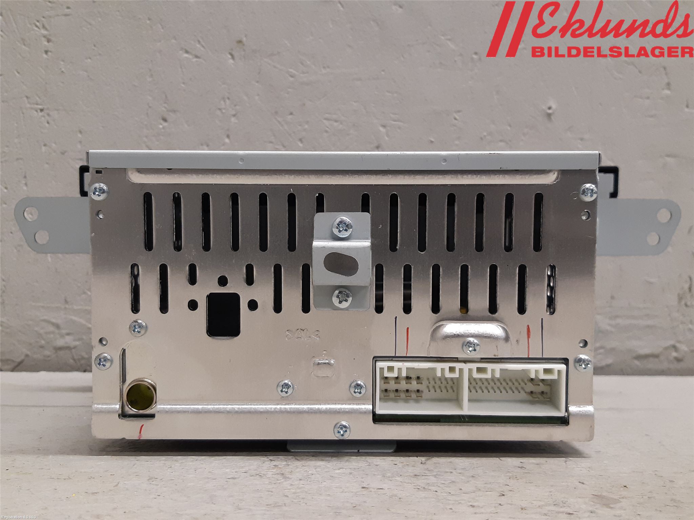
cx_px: 347
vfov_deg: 53.1
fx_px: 521
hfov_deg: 67.3
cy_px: 260
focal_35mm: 26
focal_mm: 3.93
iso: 200
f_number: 1.7
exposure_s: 1/50
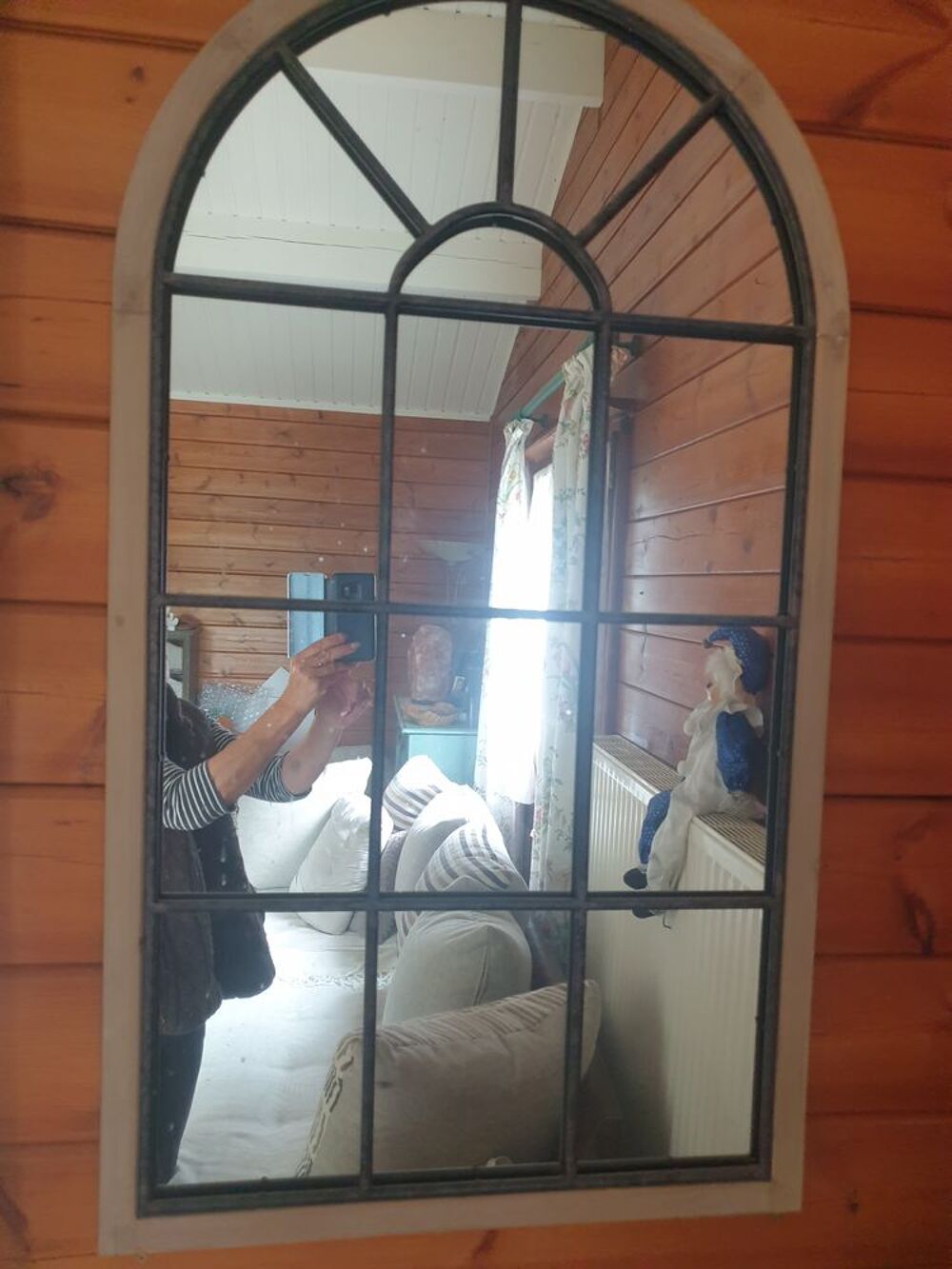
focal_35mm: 26
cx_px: 476
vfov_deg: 67.3
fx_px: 953
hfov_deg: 53.1
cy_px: 634
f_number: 1.5
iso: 250
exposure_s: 1/50
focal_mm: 4.3
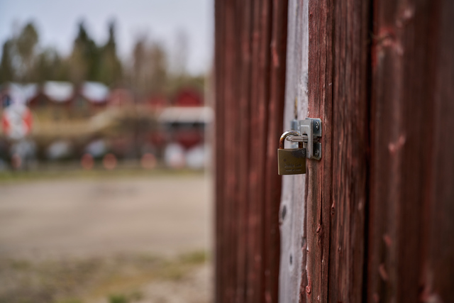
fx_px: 441
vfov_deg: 37.9
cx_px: 227
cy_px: 152
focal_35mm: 35
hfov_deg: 54.4
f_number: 1.8
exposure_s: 1/800
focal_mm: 35
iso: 100
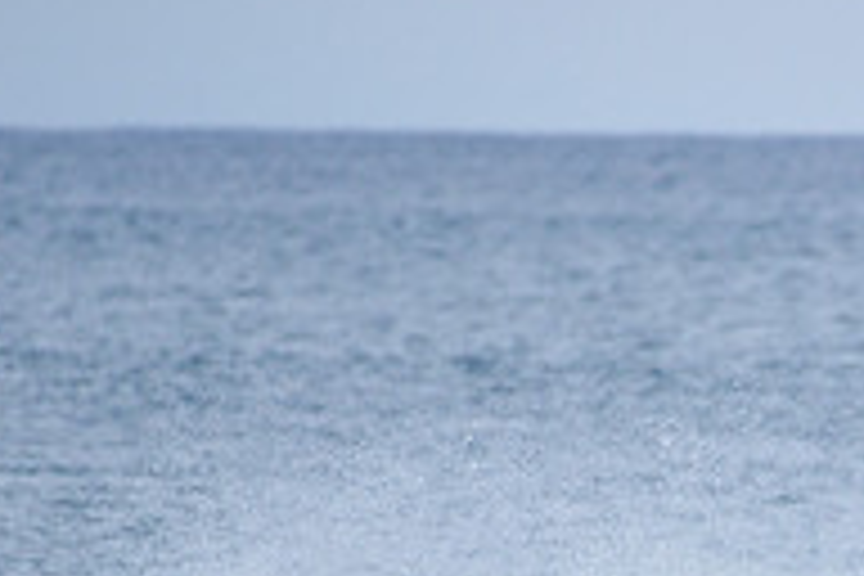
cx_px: 986
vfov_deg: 0.9
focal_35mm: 1507
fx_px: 36165
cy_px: 844
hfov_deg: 1.4
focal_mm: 500
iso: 280
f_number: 5.6
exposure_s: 1/2000
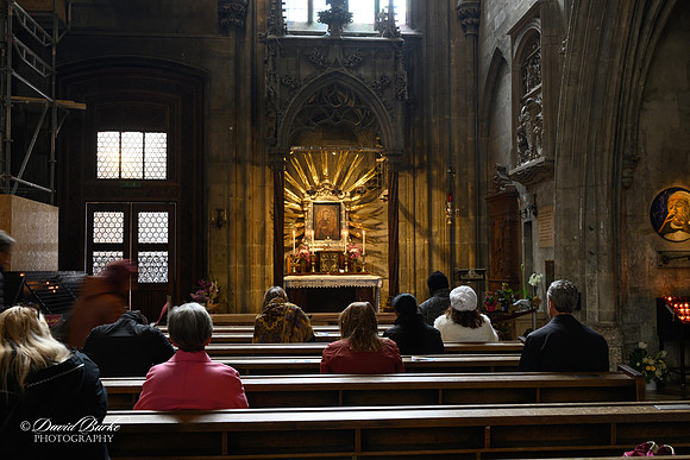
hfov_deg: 50.7
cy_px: 230
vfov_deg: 35.1
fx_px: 728
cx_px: 345
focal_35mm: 38
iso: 1250
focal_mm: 38
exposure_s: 1/10
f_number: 8
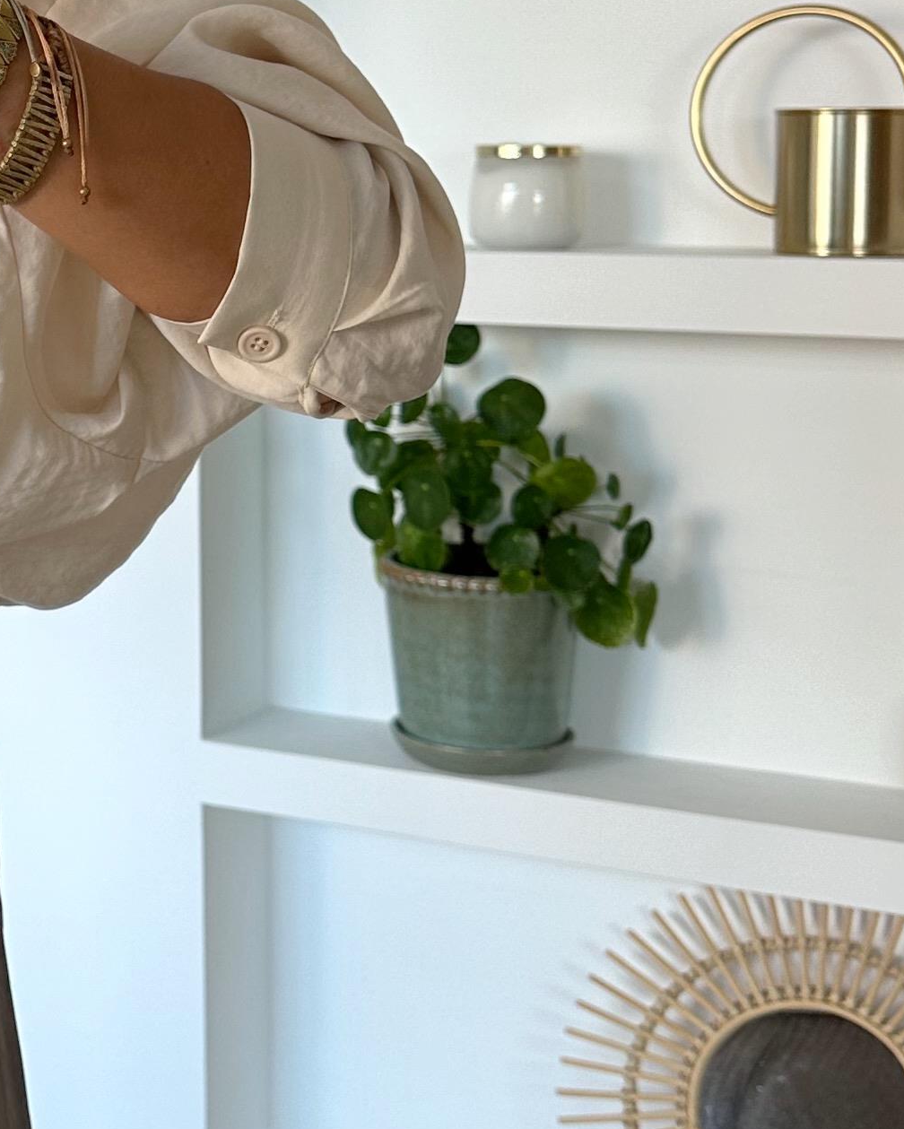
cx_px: -248
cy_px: 324
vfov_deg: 25.2
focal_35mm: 75
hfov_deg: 19.0
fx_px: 2507
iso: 80
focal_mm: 6.86
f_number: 1.78
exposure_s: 1/100
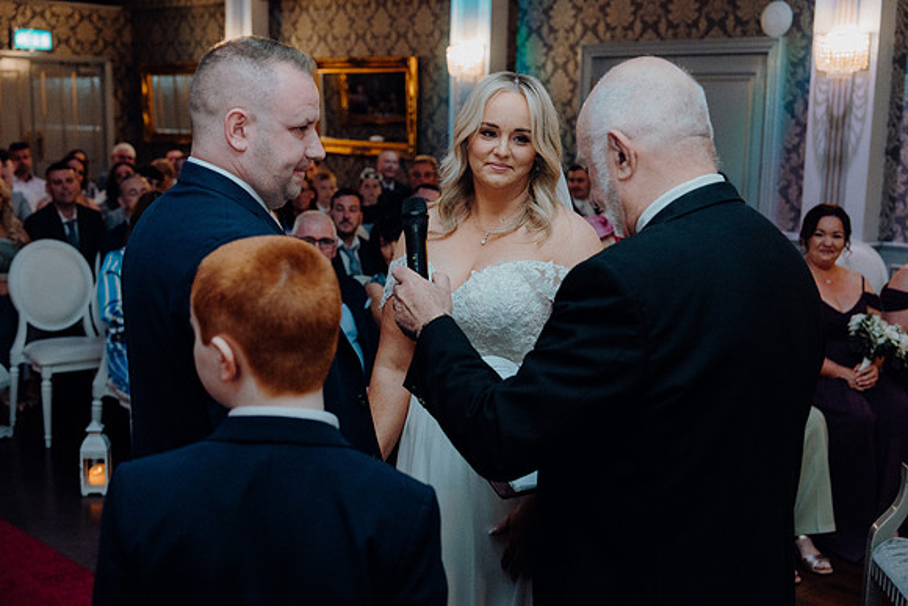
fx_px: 1160
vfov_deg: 29.3
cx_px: 454
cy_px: 303
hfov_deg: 42.7
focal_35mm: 46
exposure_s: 1/160
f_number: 3.5
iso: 2500
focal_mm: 46
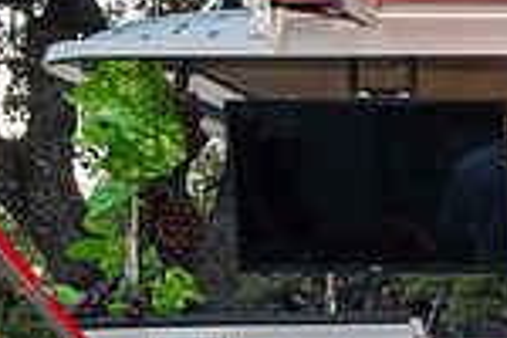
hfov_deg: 15.9
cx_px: 941
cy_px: 397
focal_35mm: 107
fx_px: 1507
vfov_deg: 12.5
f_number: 4
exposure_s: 1/800
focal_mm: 24
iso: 1600
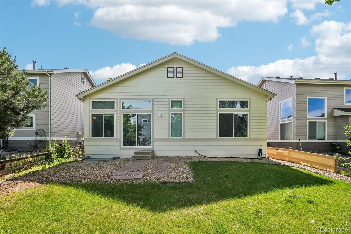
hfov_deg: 100.4
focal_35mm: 15
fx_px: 146
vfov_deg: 77.3
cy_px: 117
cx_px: 176
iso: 400
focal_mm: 10
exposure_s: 1/800
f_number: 8
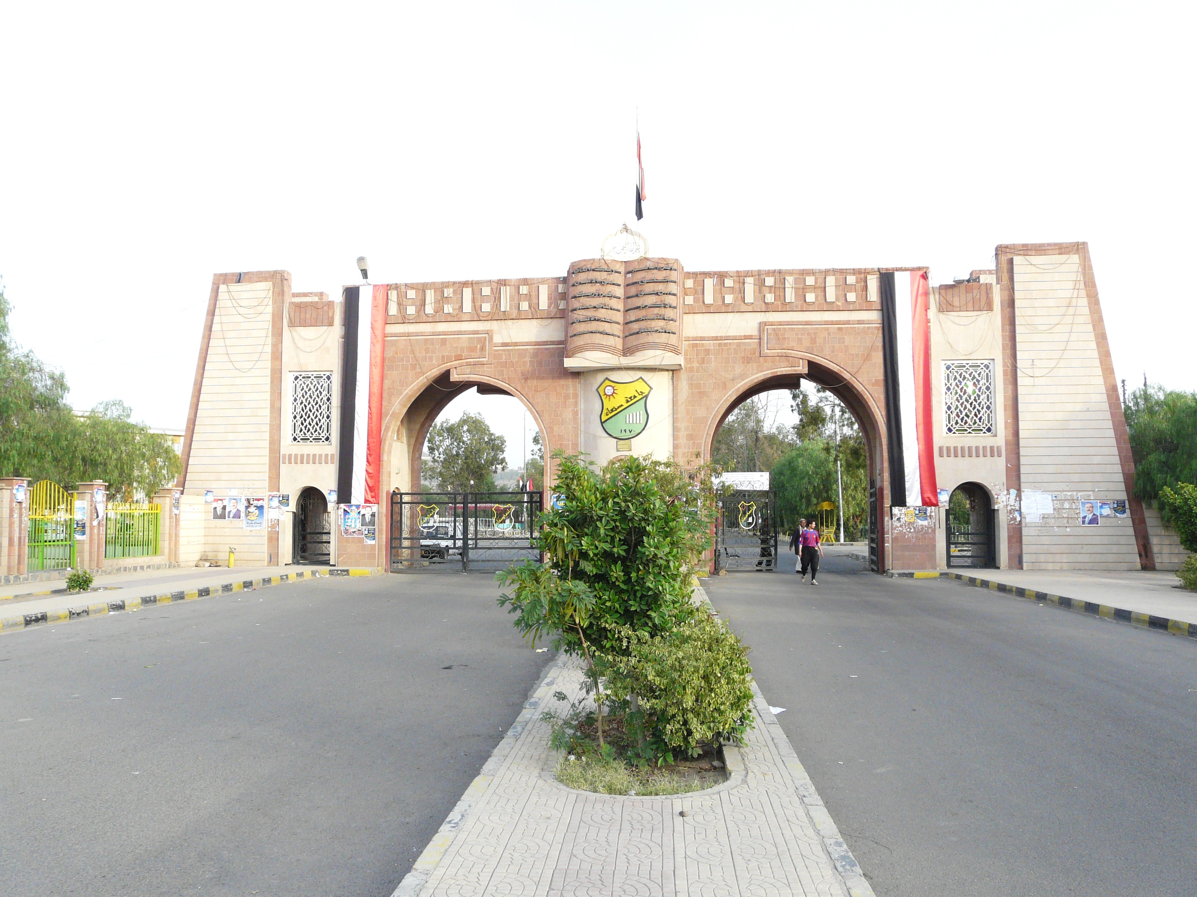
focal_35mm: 30
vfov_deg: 46.8
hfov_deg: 60.0
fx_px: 1037
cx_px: 598
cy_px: 448
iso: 100
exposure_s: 1/100
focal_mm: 4.9
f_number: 3.6
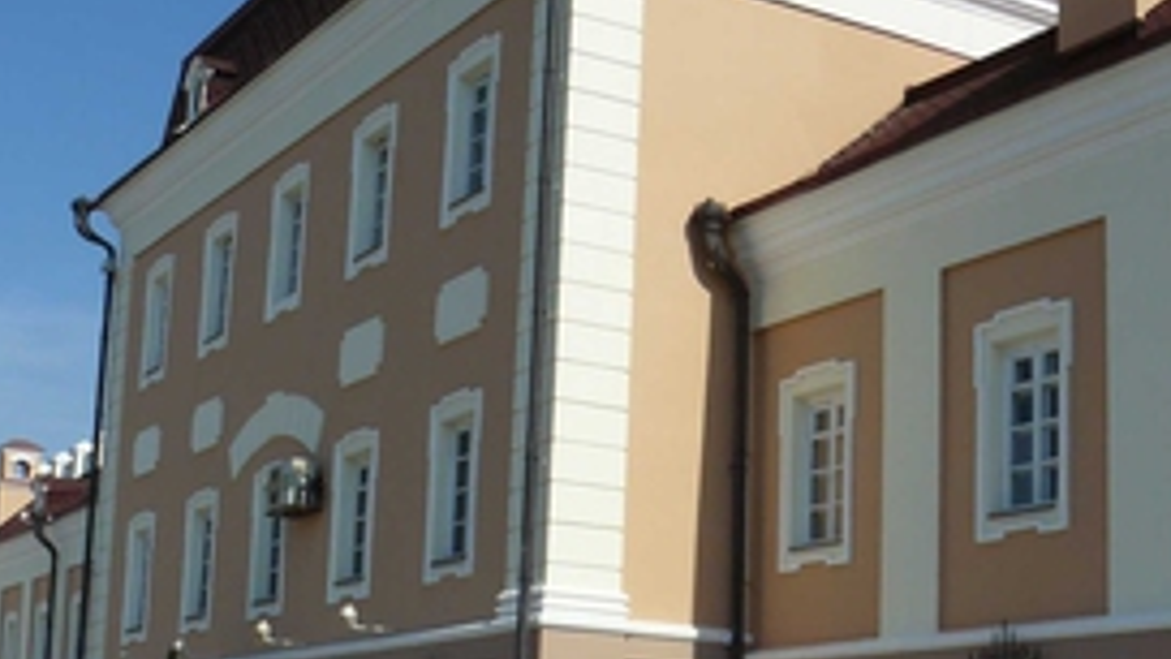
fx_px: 2018
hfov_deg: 32.3
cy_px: 474
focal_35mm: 65
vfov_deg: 18.4
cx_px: 693
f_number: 7.1
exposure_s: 1/400
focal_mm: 6
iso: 100
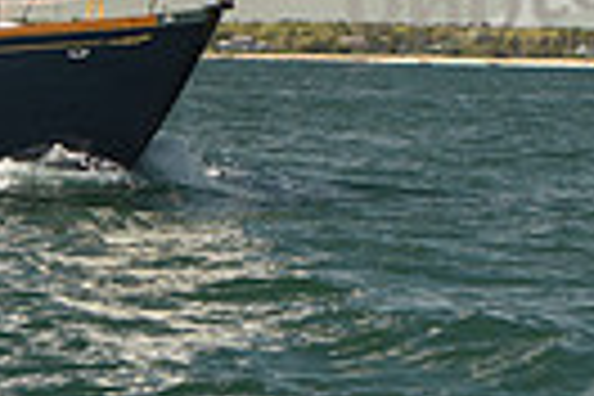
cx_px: 108
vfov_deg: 4.4
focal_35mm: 307
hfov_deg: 6.7
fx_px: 5065
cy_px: -214
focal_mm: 70
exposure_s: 1/800
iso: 250
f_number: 5.6
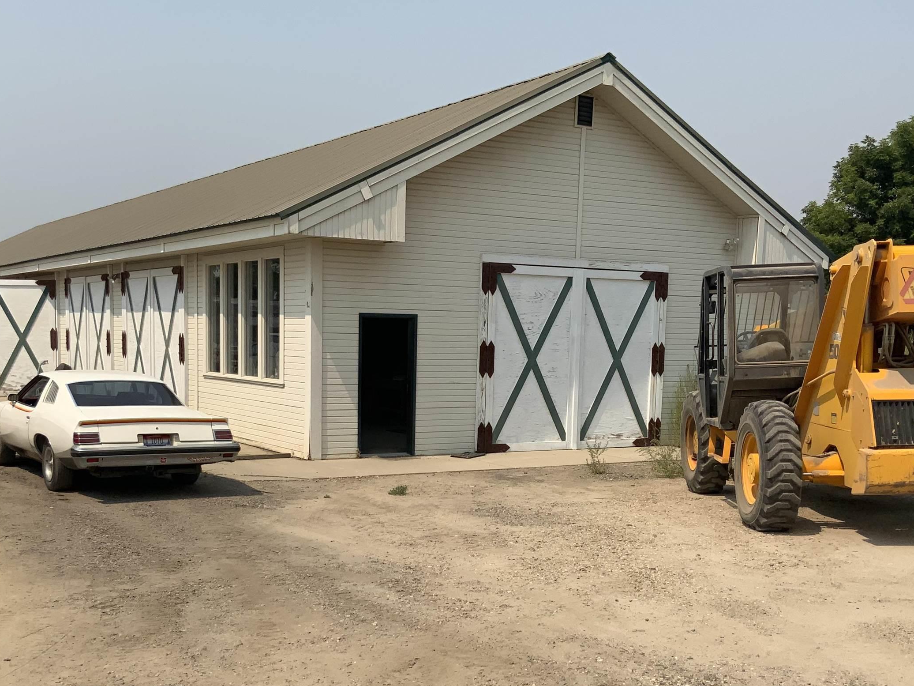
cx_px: 425
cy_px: 458
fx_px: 1135
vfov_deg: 33.3
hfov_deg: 43.8
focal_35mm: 43
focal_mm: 3
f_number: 1.8
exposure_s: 1/3534
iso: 16
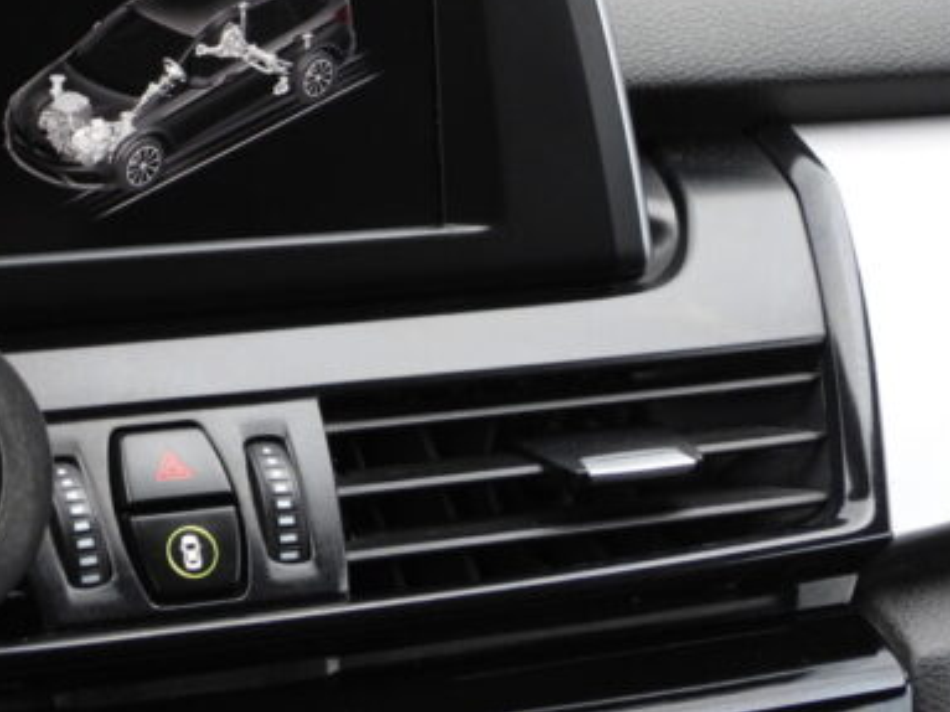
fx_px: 2551
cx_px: 117
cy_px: 52
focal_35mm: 93
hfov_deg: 20.7
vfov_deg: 15.7
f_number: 3.2
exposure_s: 1/30
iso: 100
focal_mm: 9
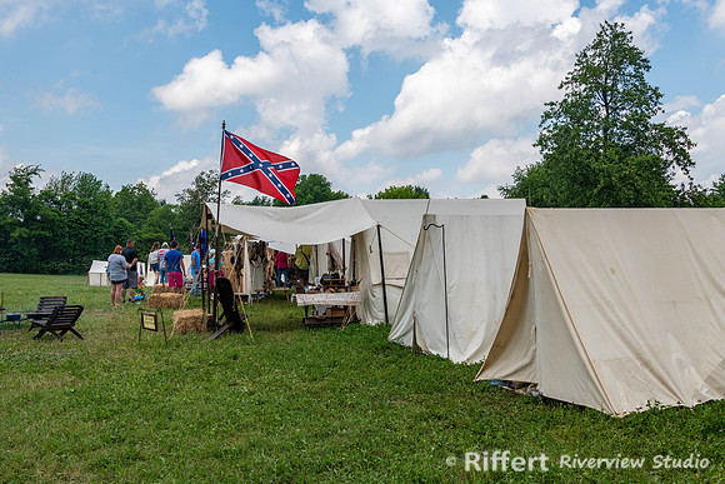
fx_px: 806
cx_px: 362
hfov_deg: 48.4
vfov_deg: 33.4
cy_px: 242
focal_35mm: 40
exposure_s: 1/160
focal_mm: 40
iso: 64
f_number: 10
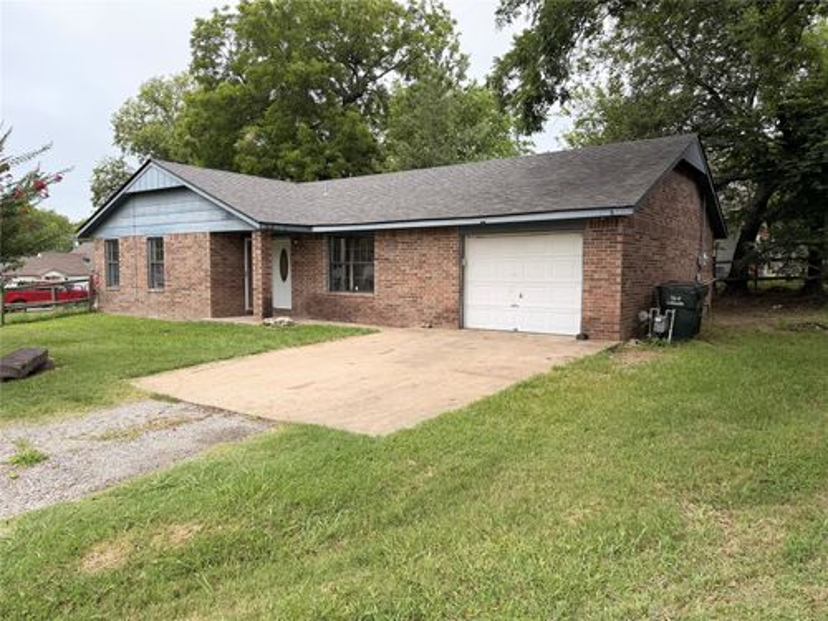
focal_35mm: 24
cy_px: 310
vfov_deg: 56.8
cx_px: 414
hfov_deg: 71.6
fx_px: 574
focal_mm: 6.76
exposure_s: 1/1727
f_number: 1.78
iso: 80
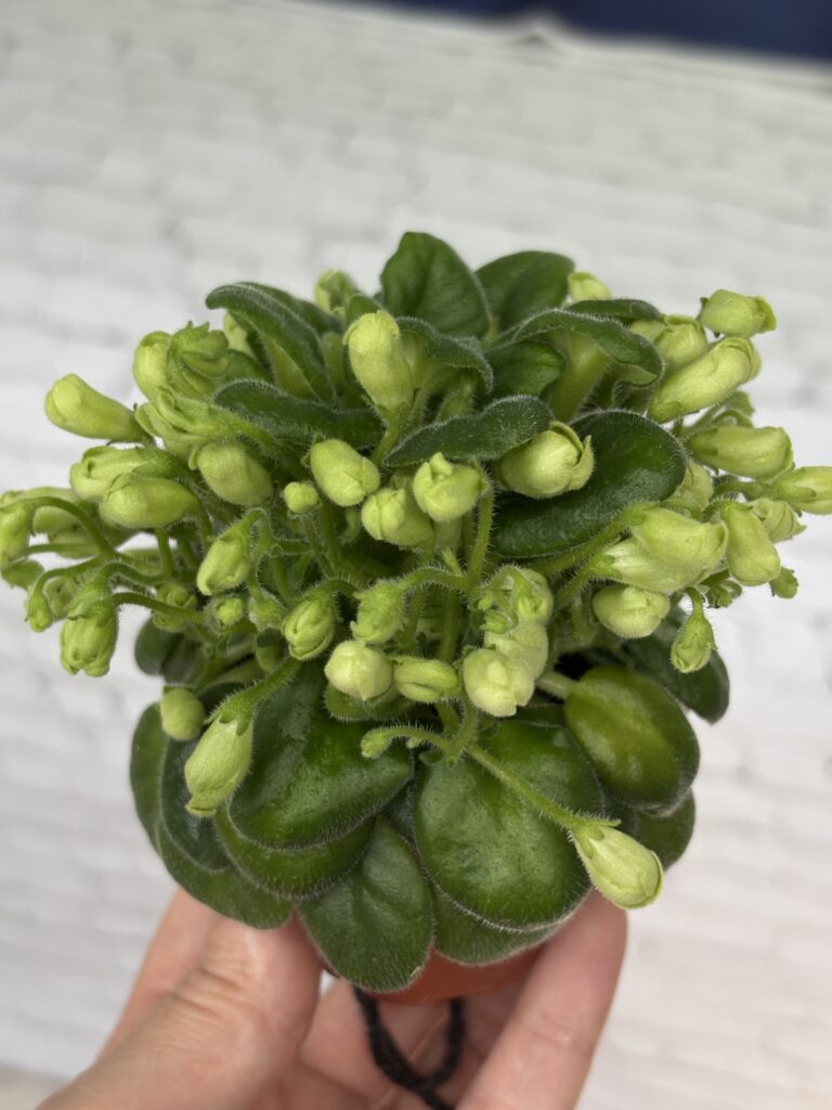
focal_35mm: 52
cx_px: 416
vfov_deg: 36.8
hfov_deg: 28.0
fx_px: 1666
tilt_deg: -43.2
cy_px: 555
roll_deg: +0.1
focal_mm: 5.96
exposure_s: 1/60
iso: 100
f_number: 1.6
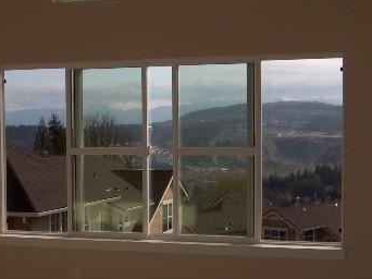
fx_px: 784
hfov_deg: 26.6
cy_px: 190
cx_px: 146
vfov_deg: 20.1
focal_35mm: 73
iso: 100
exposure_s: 1/746
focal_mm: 8
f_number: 4.8
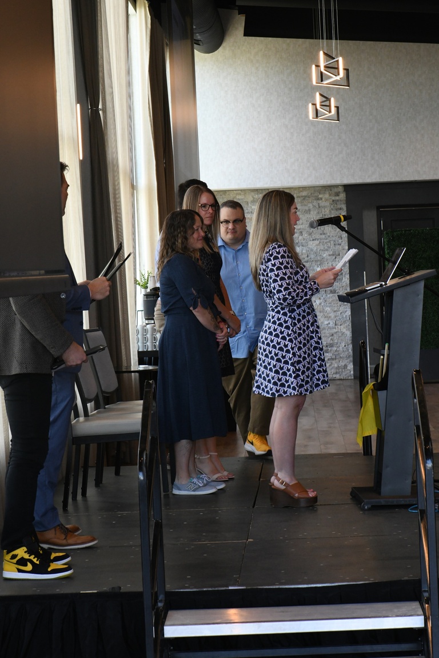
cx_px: 220
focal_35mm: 105
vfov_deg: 19.5
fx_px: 1920
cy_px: 329
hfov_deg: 13.0
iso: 4000
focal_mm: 105
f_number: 20
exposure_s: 1/100
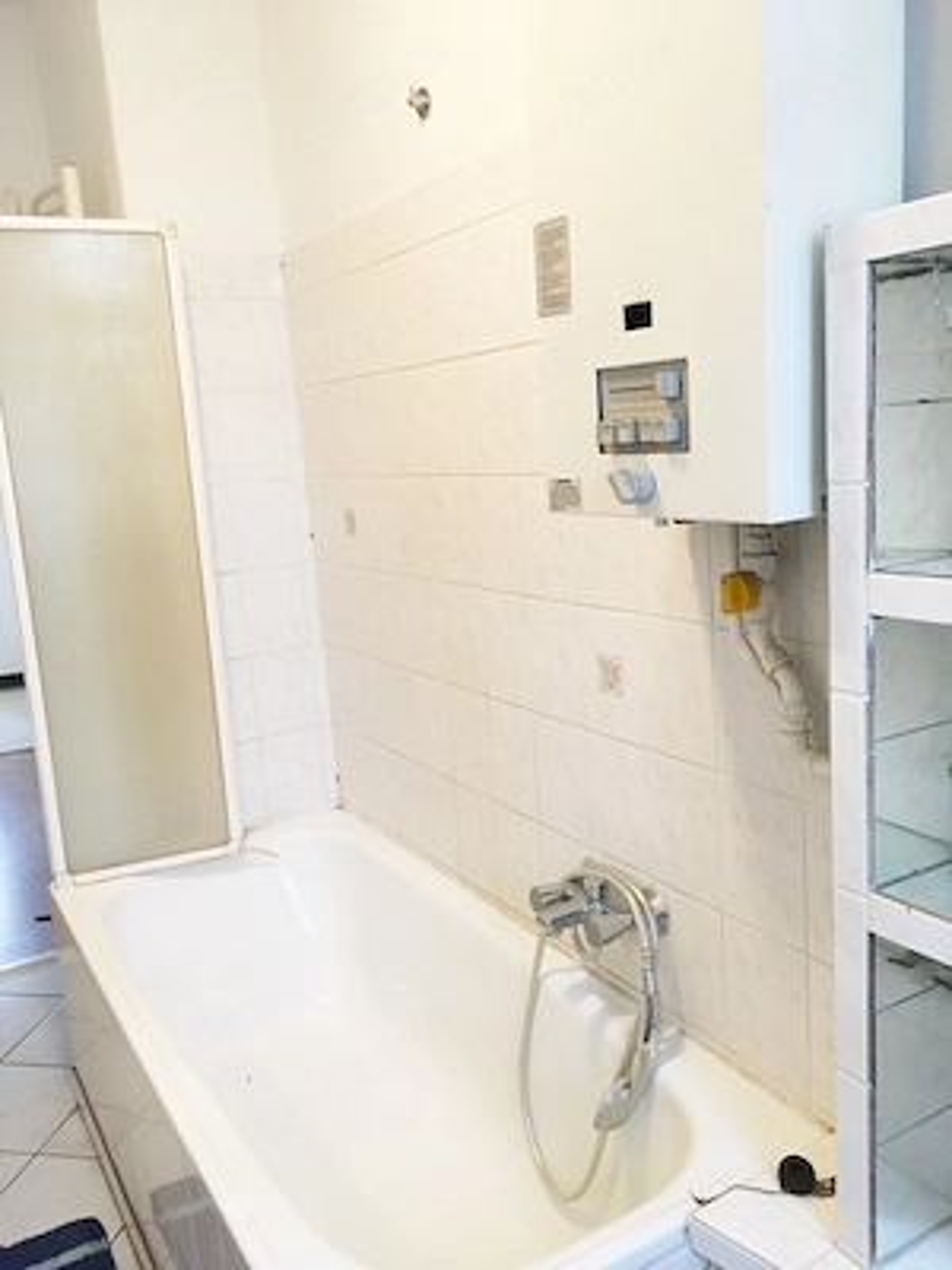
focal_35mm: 29
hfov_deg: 48.2
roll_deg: +3.4
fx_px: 1063
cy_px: 635
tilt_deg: -11.0
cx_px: 476
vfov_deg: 61.7
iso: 200
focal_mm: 4.15
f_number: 2.2
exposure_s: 1/33
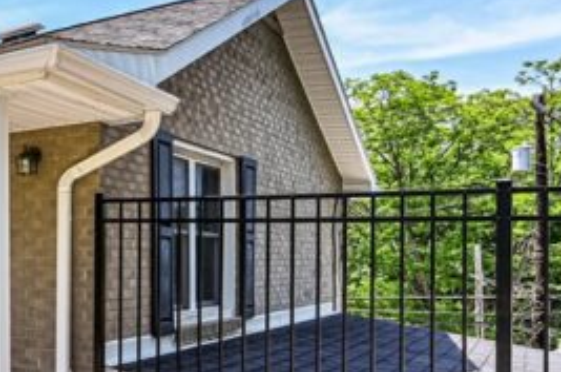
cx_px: -176
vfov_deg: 28.7
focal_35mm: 46
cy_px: 242
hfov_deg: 31.8
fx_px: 723
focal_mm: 15.5
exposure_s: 1/100
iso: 100
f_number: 9
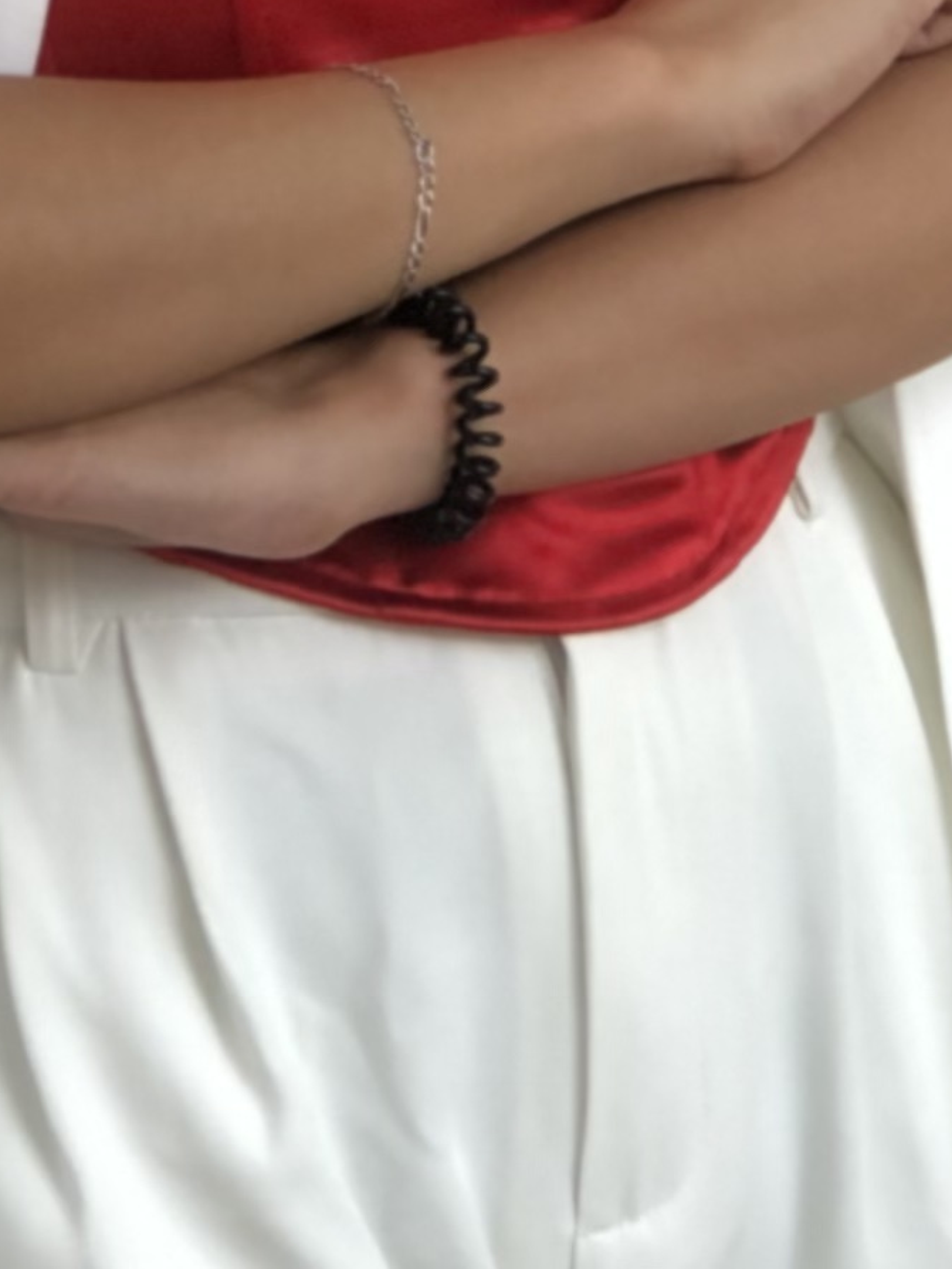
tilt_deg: -3.0
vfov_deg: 7.6
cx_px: 333
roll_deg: +0.4
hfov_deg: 5.8
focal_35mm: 257
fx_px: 9419
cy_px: -502
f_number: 2.8
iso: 25
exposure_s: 1/40
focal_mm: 6.6
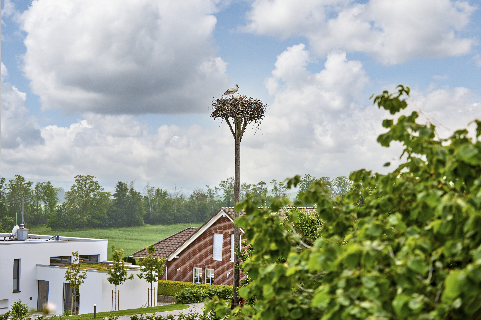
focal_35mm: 70
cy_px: 160
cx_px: 240
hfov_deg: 28.8
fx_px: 935
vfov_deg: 19.5
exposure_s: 1/1250
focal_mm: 70
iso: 80
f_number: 2.8
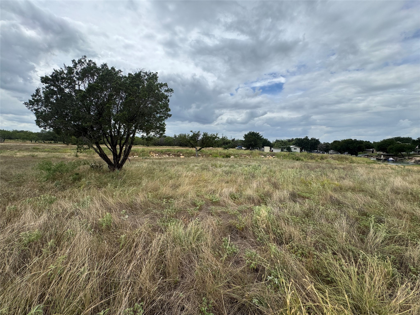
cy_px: 158
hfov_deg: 102.1
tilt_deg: -5.3
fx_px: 170
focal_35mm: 14
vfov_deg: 85.7
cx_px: 210
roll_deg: -0.5
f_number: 2.2
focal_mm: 2.22
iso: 50
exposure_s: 1/2028
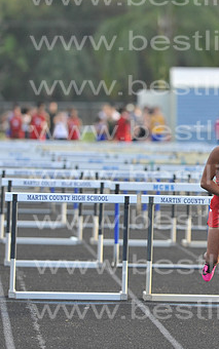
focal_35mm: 521
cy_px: 155
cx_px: 265
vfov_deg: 4.0
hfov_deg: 2.5
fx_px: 4967
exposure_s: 1/1000
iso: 800
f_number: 4.5
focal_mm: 300
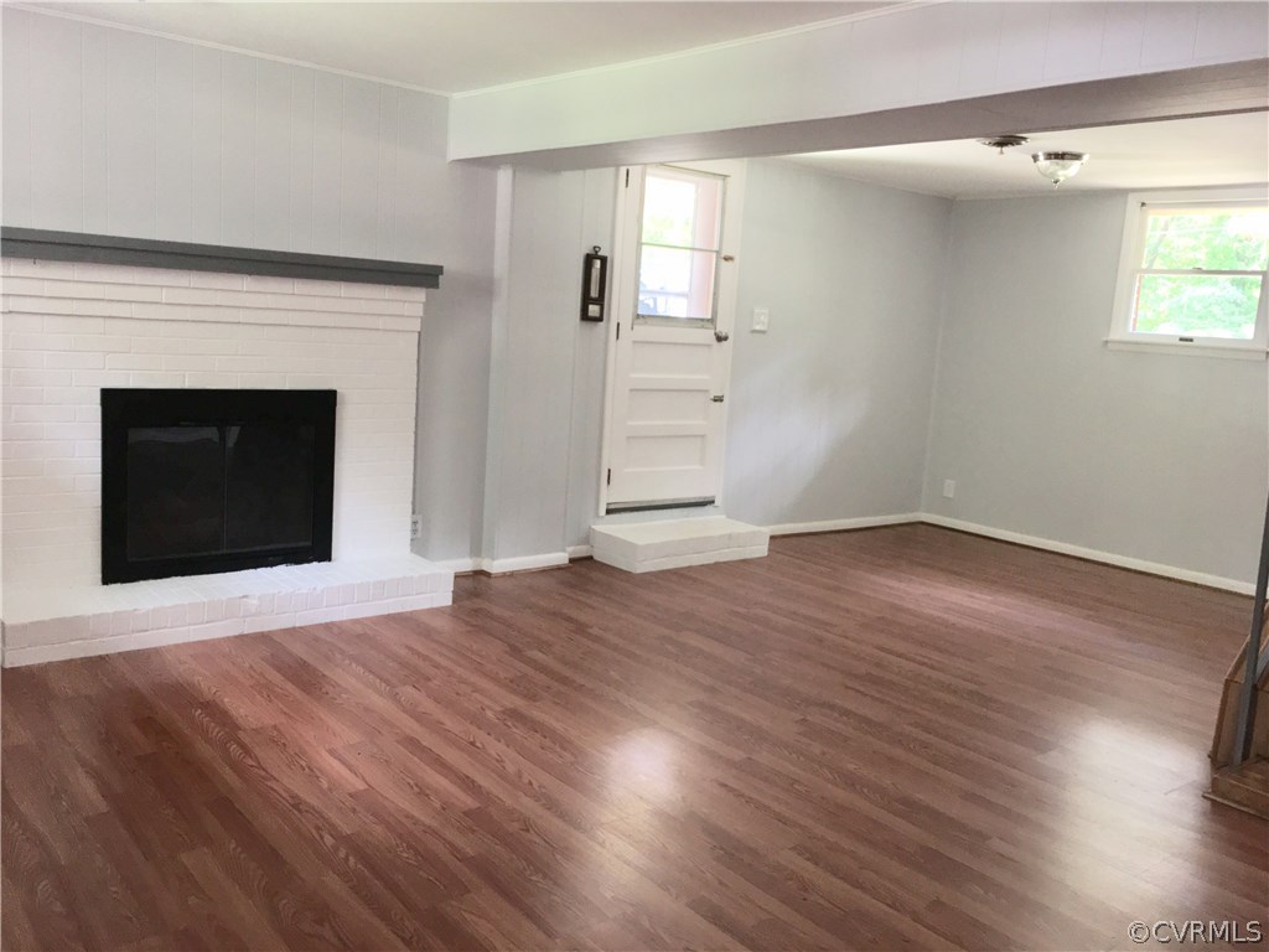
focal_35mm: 29
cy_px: 476
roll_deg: -3.7
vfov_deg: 48.2
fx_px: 1063
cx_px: 634
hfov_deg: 61.7
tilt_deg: -7.6
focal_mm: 4.15
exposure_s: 1/20
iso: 50
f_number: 2.2
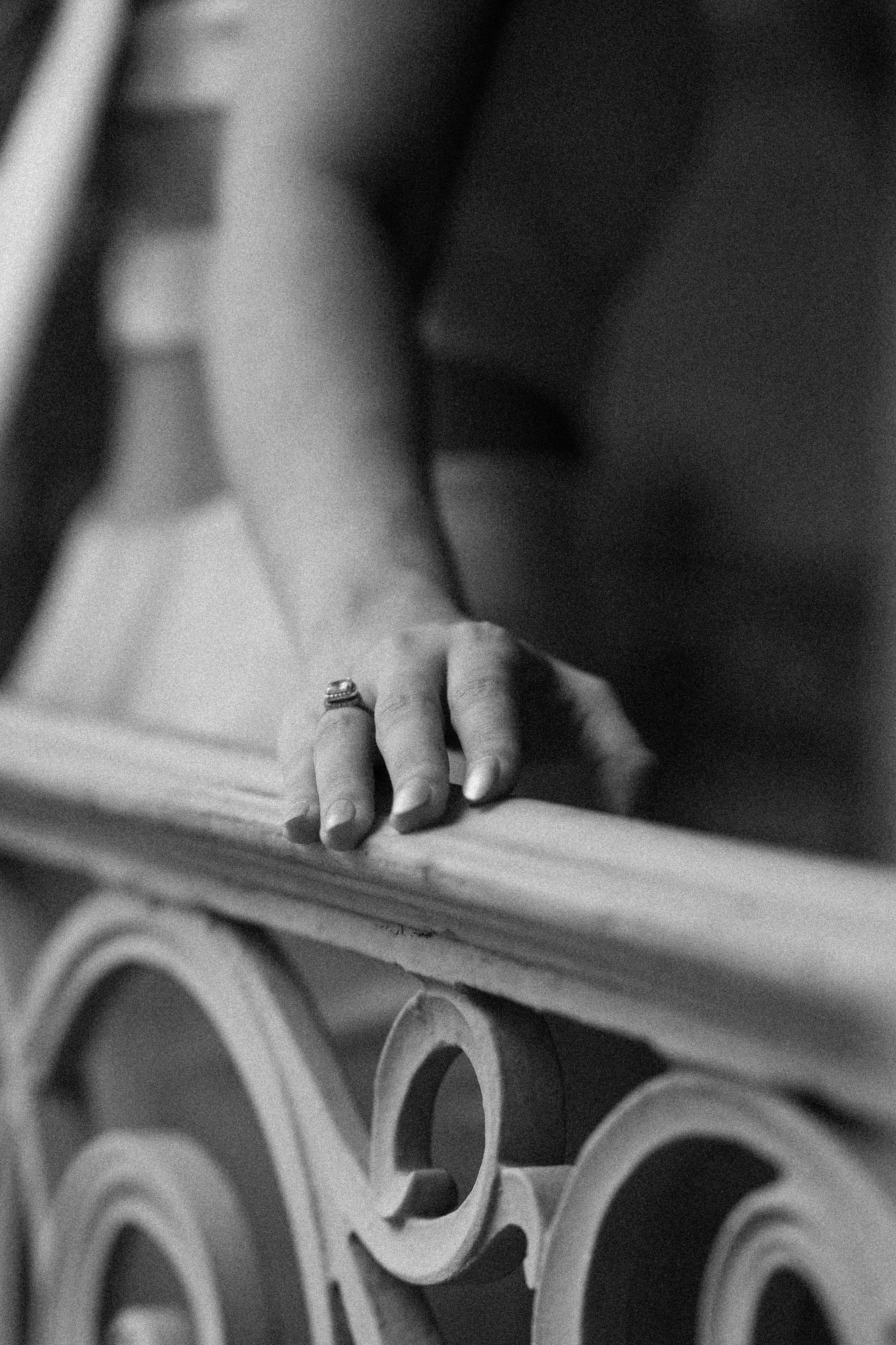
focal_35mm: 96
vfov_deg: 21.2
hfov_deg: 14.3
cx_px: 487
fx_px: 3583
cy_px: 759
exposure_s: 1/200
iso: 64
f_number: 2.8
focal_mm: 85
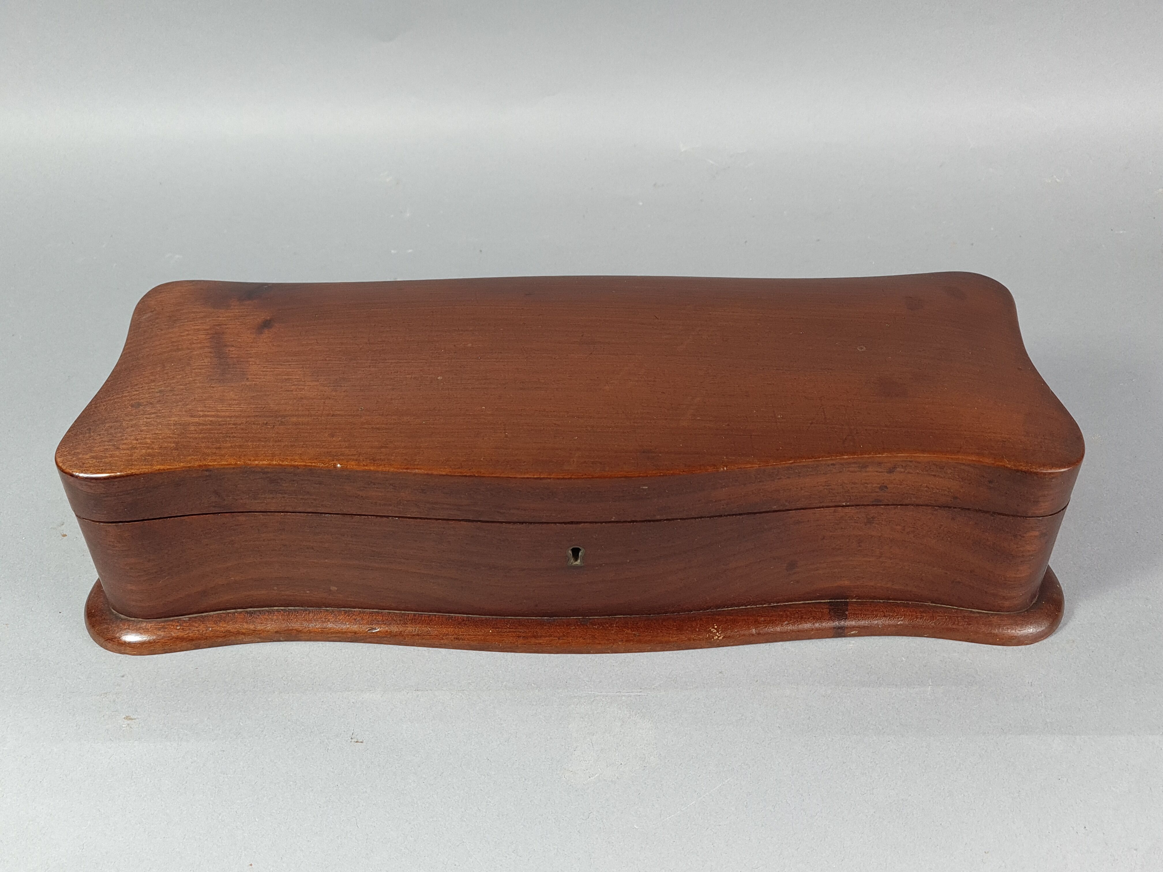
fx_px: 874
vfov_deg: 53.1
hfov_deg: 67.3
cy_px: 436
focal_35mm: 26
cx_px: 582
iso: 80
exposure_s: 1/50
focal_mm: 5.4
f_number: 1.8
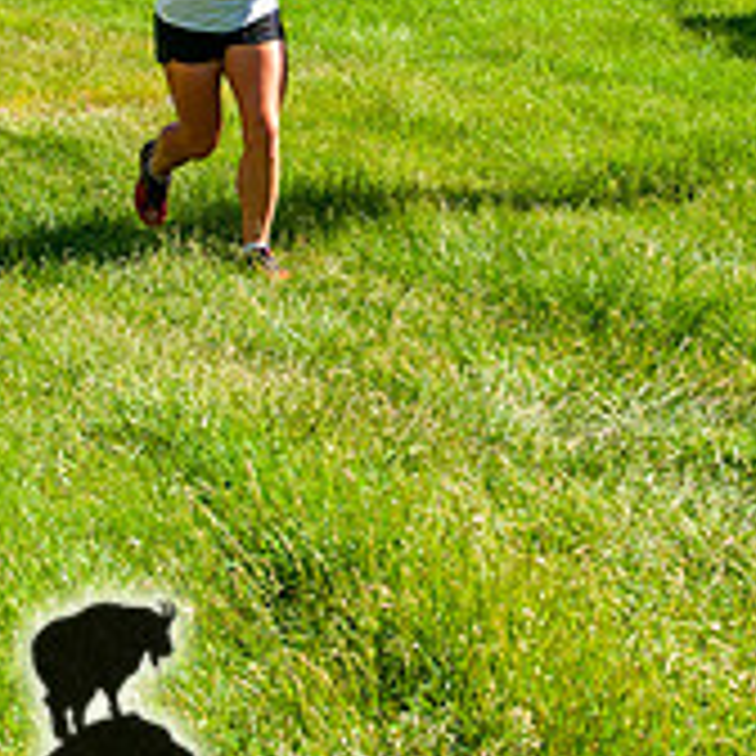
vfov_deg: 14.9
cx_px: 376
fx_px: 2866
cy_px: 90
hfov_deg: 15.0
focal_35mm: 116
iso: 200
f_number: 8
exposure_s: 1/400
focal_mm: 34
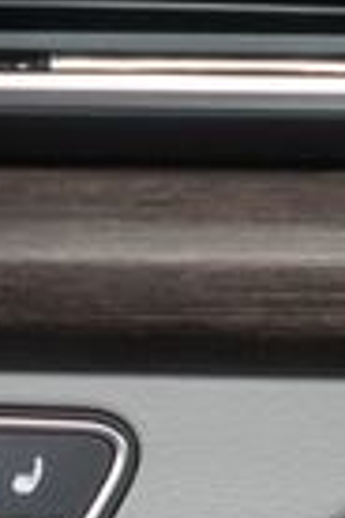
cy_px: 811
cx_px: -540
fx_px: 4212
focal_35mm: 293
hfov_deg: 4.6
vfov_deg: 6.9
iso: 800
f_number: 3.2
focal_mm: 28
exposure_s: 1/40
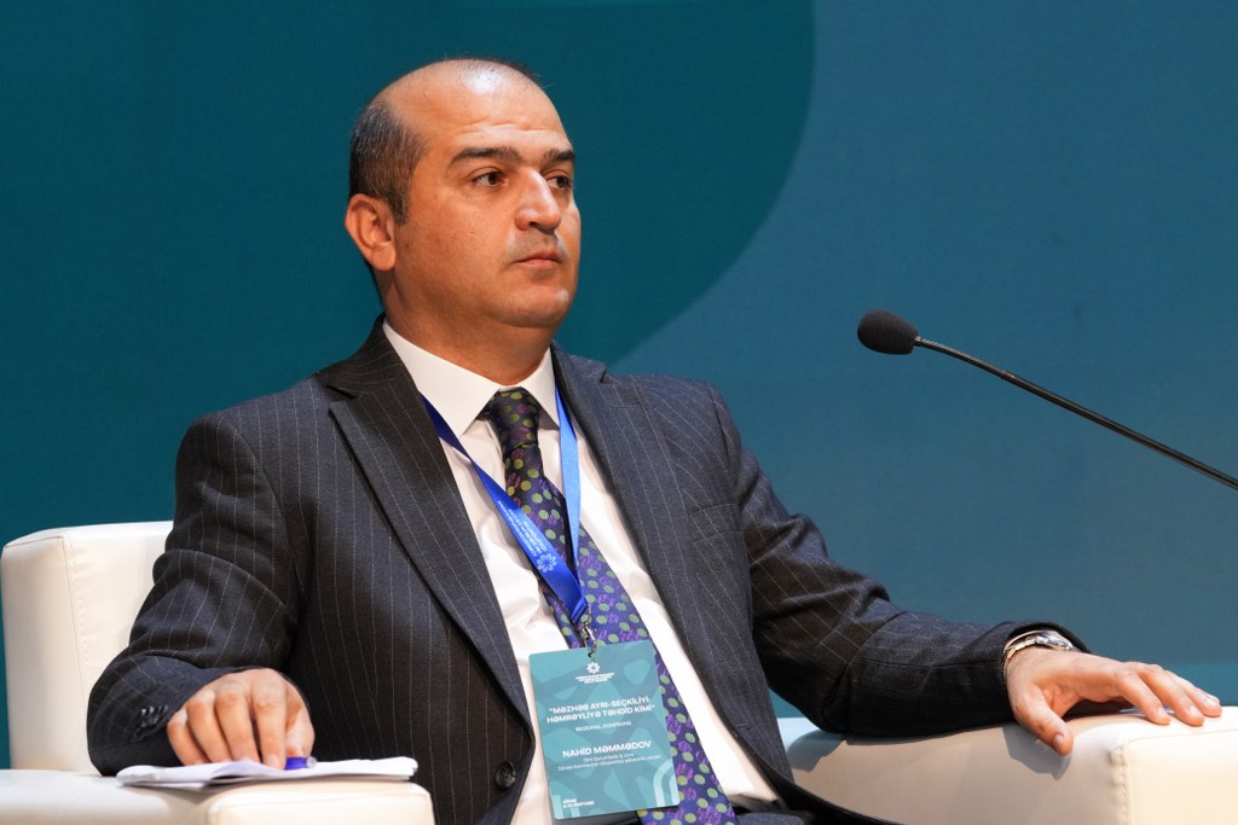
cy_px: 412
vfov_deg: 8.3
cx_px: 619
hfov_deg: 12.4
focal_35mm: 166
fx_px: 5709
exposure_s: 1/160
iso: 1600
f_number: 5
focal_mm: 111
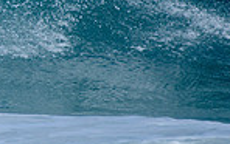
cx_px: -192
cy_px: 14
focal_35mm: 2176
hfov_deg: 1.0
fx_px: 13660
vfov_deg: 0.6
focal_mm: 500
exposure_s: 1/2000
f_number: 5.6
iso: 160
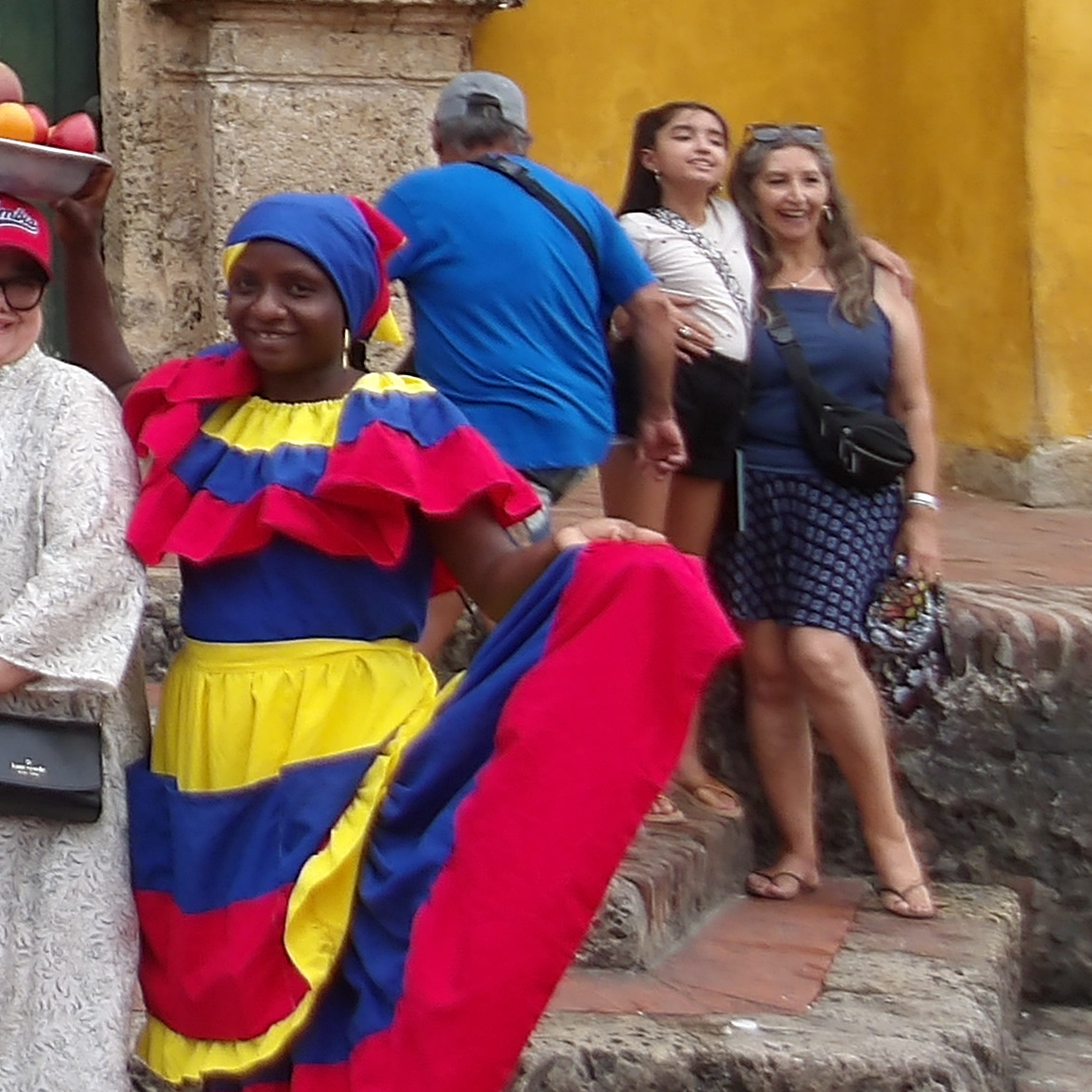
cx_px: -698
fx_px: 3391
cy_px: -121
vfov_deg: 17.6
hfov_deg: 16.2
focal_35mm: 95
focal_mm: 4.9
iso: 100
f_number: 3
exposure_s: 1/89
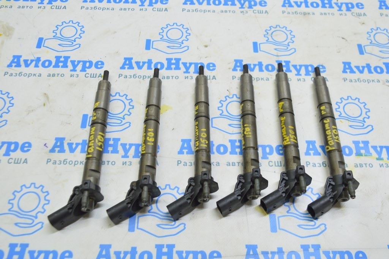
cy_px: 130
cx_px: 194
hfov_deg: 53.2
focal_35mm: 36
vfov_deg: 36.8
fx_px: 389
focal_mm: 24
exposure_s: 1/20
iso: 400
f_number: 5.6
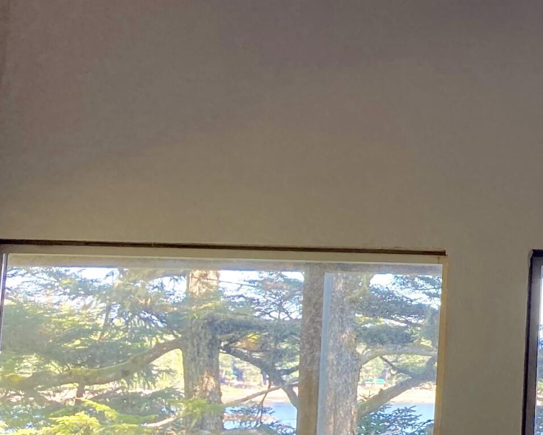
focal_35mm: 86
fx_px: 1383
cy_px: 193
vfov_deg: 17.9
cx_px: 795
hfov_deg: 19.6
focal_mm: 3.99
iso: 25
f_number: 1.8
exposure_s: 1/121
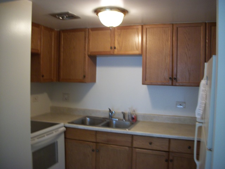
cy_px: 84
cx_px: 112
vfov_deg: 44.2
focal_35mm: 32
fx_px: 208
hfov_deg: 56.8
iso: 160
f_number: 2.9
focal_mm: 5.7
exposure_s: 1/30
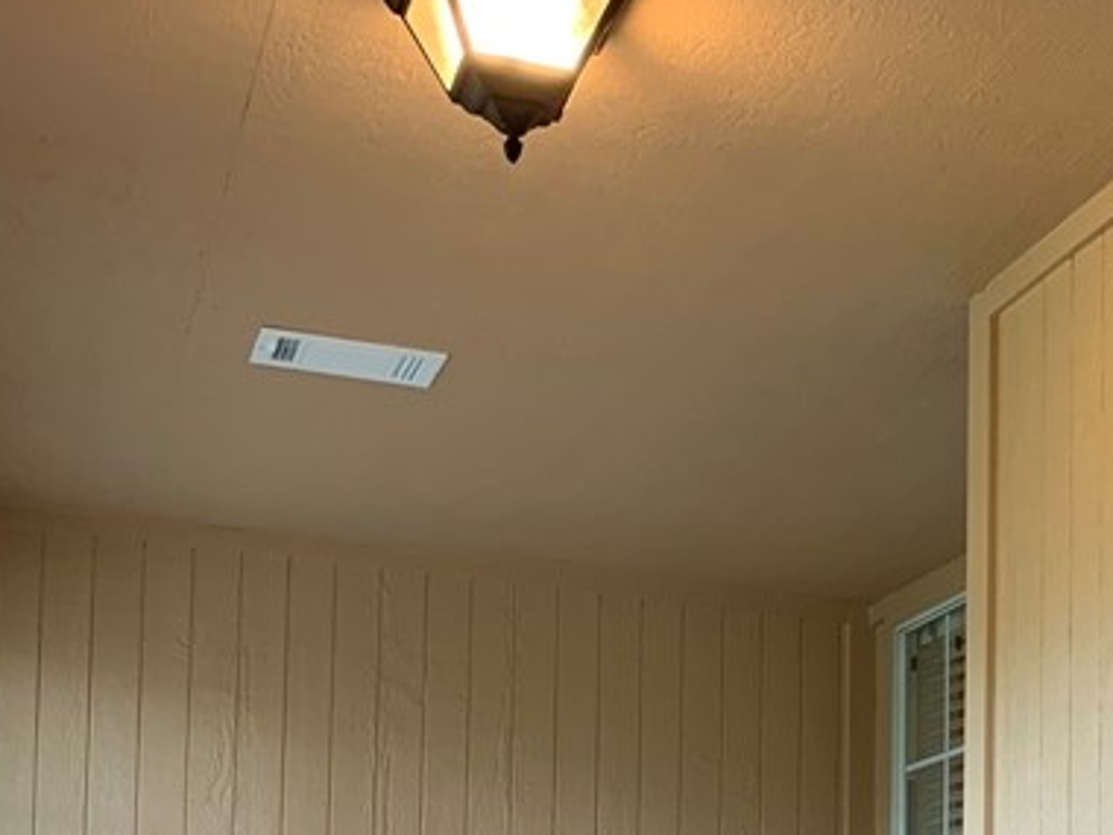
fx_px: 2251
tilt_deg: +1.6
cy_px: 1040
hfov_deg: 26.0
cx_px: 1180
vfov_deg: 19.6
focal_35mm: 70
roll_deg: -1.0
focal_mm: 4.25
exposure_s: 1/60
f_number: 1.8
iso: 64
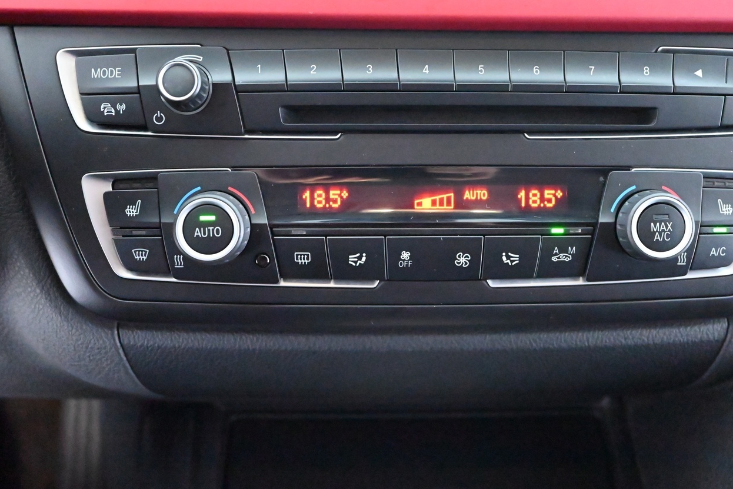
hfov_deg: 49.5
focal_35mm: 39
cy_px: 214
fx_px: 794
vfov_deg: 34.2
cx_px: 404
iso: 25600
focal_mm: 30
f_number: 4.5
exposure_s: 1/60
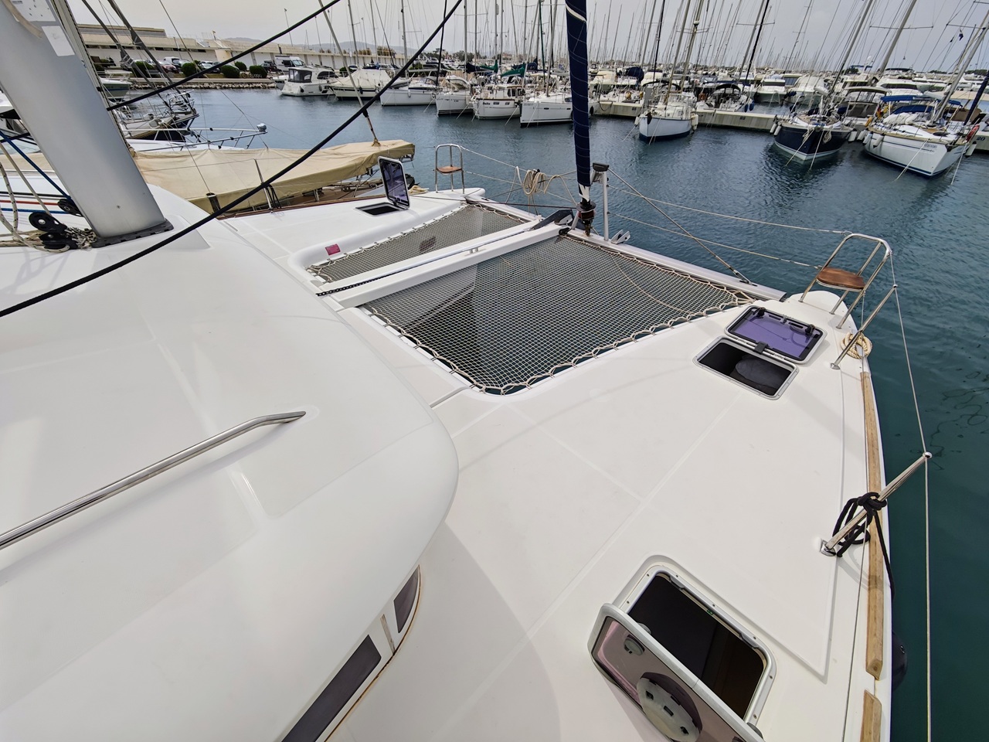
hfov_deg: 102.1
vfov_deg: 85.7
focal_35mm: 14
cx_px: 494
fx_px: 400
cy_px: 371
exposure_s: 1/873
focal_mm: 2.16
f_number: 2.2
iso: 50
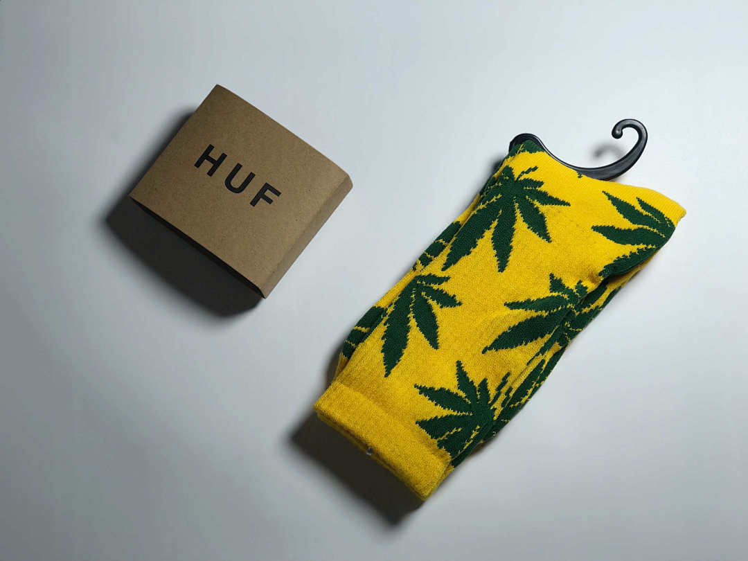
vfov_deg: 25.7
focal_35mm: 57
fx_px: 1232
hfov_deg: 33.8
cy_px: 280
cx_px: 374
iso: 20
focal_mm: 6.6
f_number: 2.8
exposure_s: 1/181
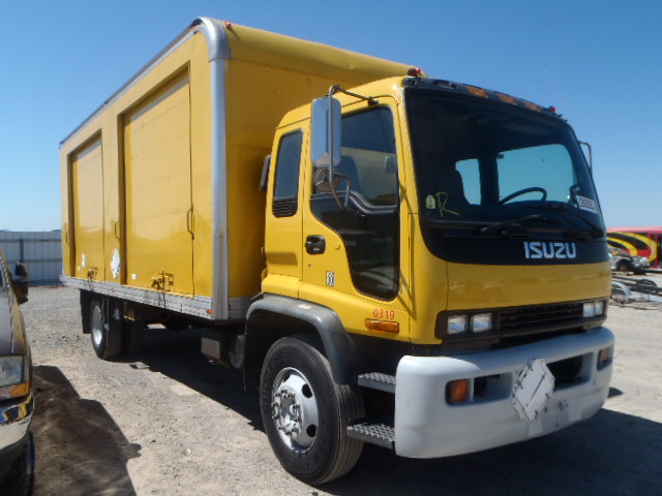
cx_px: 331
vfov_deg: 49.7
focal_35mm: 28
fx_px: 535
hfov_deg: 63.4
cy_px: 248
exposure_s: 1/640
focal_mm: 5
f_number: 4.5
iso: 80
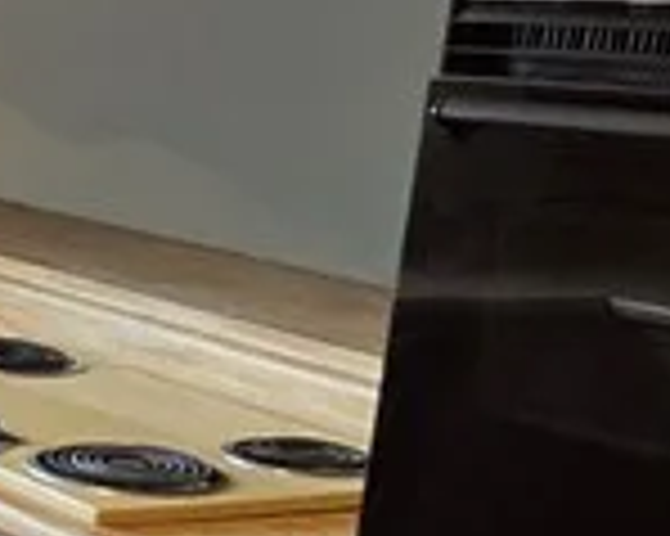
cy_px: 446
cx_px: -859
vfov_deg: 17.5
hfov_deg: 15.1
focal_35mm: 87
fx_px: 1724
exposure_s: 1/60
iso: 500
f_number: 2.2
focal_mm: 2.2
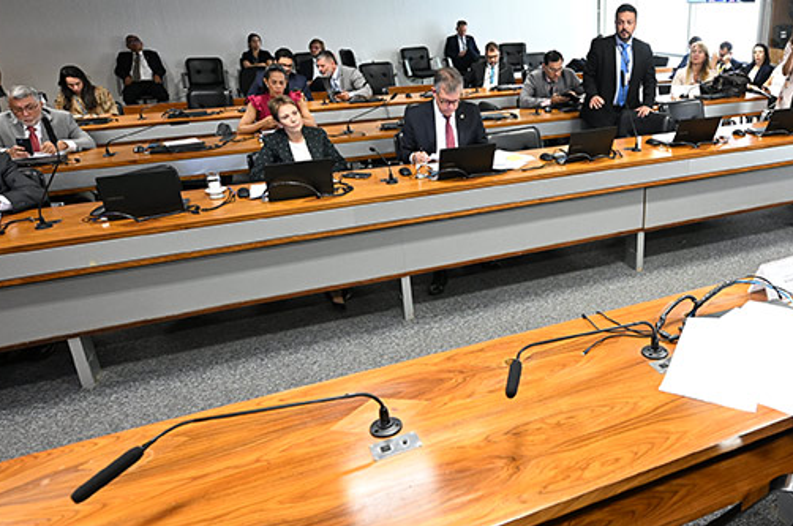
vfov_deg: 52.9
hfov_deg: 70.7
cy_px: 235
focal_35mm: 24
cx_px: 554
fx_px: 528
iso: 1600
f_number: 2.8
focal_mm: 14
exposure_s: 1/100
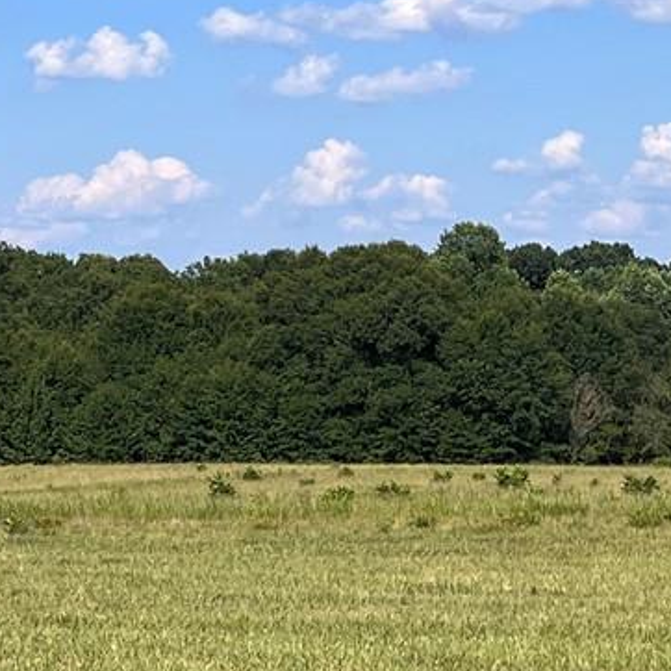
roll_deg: +0.1
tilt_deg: +5.7
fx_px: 2851
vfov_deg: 13.3
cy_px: 63
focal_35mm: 130
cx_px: 690
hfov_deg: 13.2
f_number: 1.5
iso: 50
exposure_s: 1/5319
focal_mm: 5.7
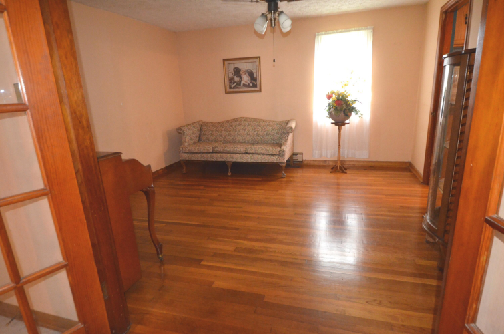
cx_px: 252
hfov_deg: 81.3
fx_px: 293
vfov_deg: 59.3
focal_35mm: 21
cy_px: 167
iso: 3200
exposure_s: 1/60
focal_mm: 14
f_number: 4
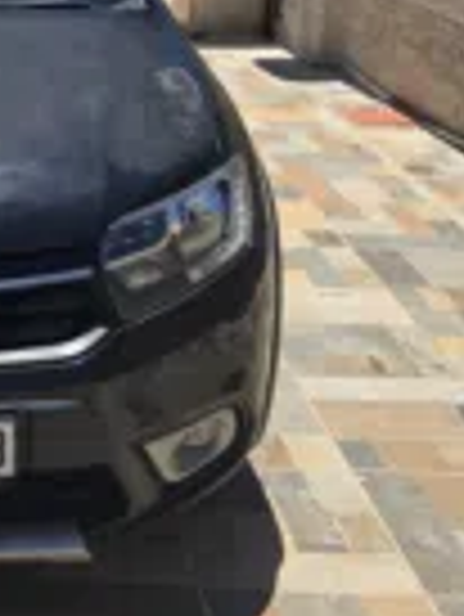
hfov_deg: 20.0
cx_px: -153
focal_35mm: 67
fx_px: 1196
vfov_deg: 27.3
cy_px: -4
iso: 12
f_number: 1.7
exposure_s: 1/1030
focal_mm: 6.3
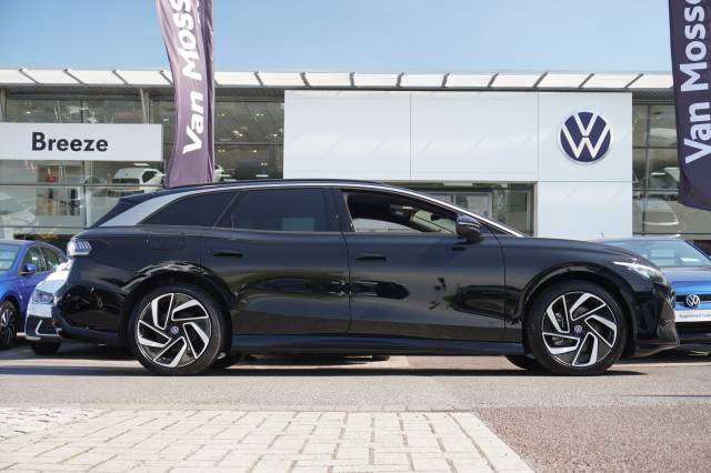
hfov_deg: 43.6
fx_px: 888
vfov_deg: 29.8
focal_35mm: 45
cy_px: 236
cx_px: 356
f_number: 5.6
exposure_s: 1/80
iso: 100
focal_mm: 30
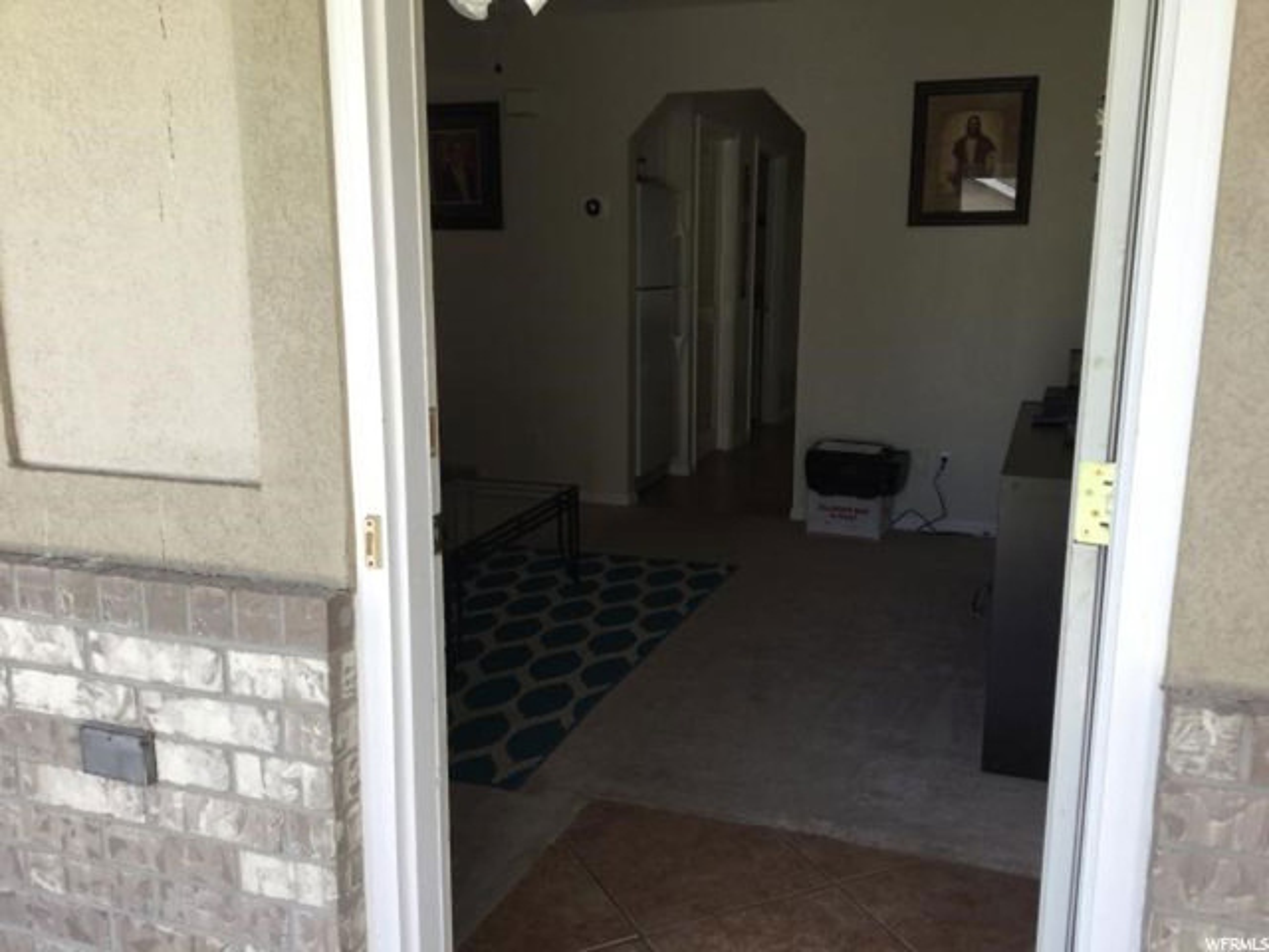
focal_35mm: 31
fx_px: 1136
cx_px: 634
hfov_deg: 58.4
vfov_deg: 45.4
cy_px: 476
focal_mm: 3.3
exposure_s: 1/126
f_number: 2.4
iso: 25
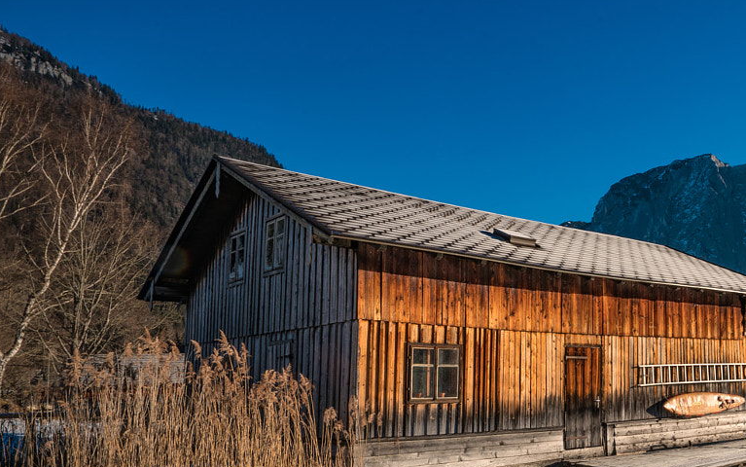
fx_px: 692
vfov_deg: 37.2
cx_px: 725
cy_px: 282
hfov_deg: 48.1
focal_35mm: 34
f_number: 22
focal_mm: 16
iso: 50
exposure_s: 1/40
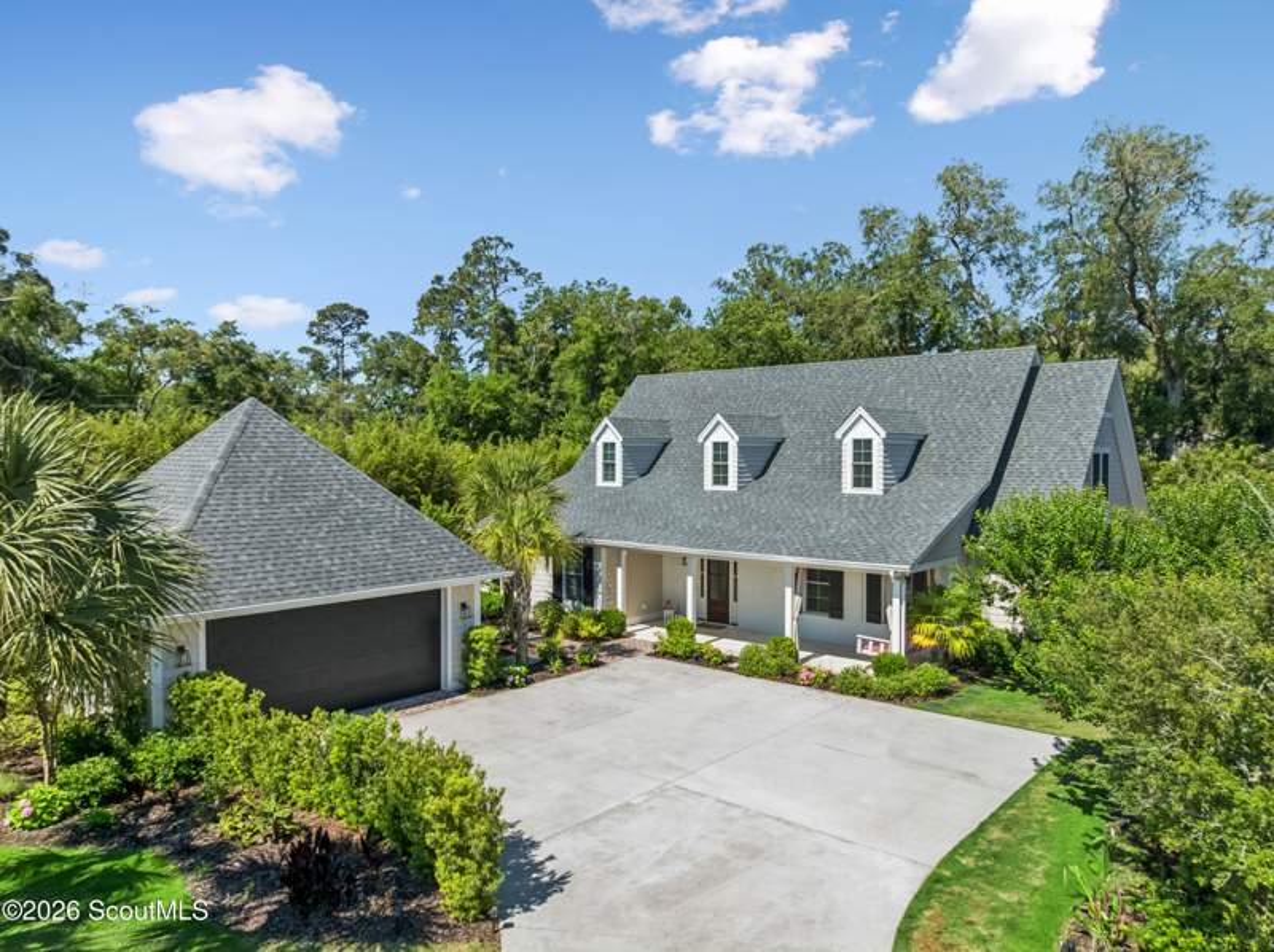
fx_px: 882
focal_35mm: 24
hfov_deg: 71.7
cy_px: 476
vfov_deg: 56.7
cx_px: 637
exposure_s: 1/500
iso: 110
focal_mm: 12.29
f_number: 2.8
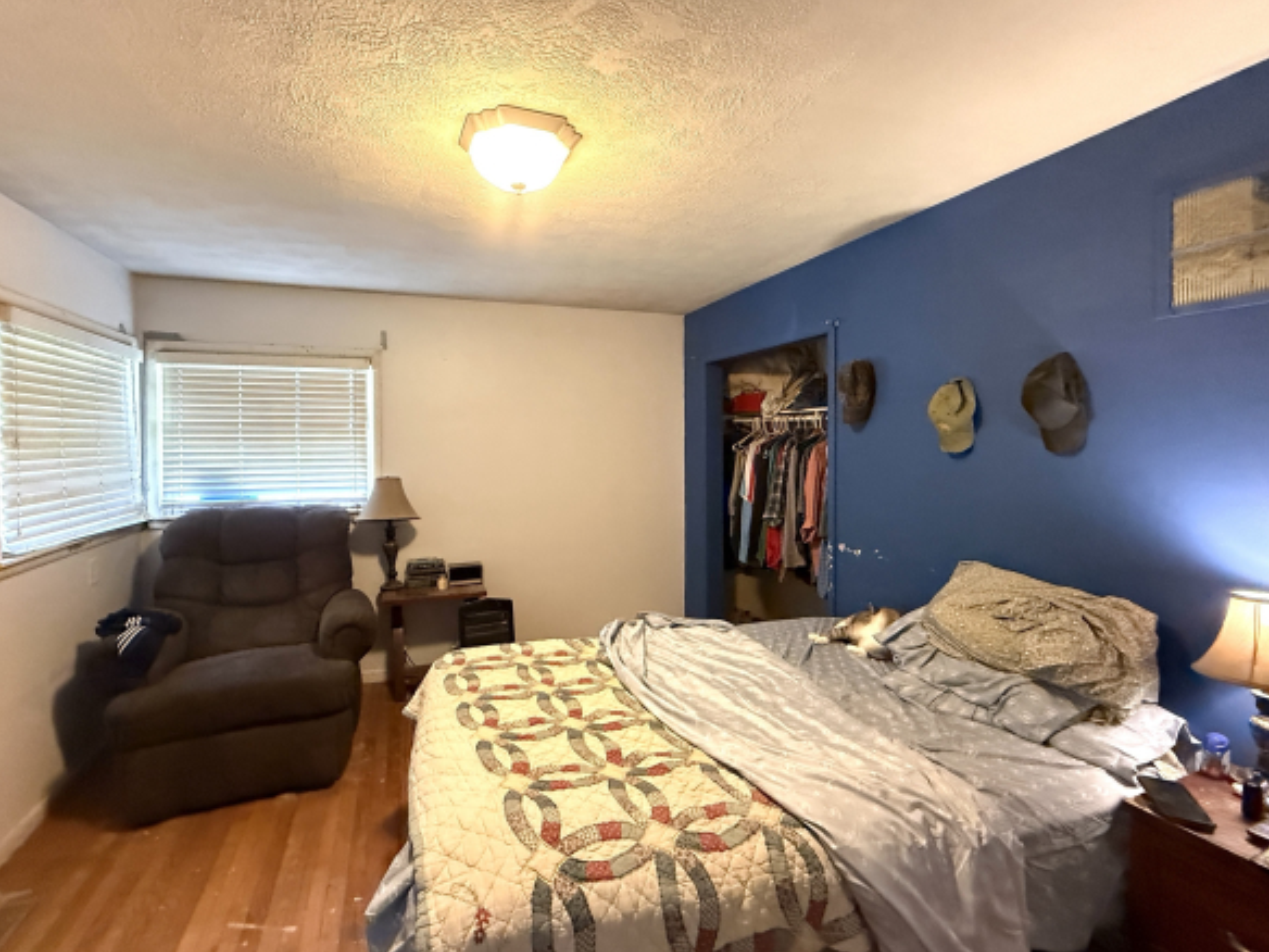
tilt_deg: -0.5
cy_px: 446
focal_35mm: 16
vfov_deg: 78.0
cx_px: 594
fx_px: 587
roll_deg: -0.3
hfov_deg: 94.4
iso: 800
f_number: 2.2
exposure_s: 1/60
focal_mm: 2.22
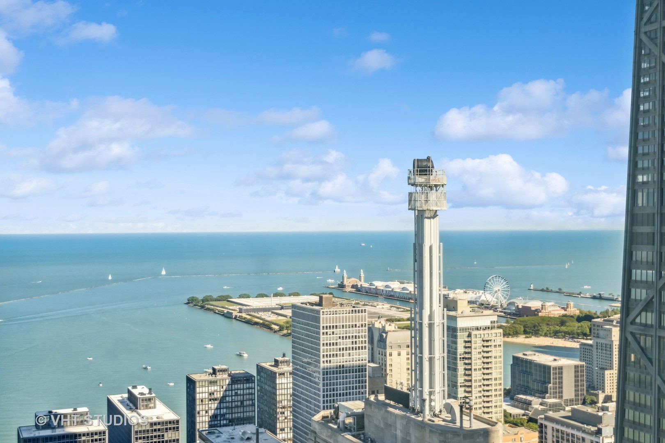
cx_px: 332
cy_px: 222
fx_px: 831
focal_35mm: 45
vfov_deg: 29.9
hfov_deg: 43.6
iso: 320
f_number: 8
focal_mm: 30
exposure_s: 1/320
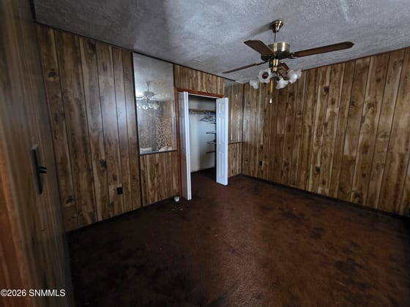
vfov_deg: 89.9
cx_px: 205
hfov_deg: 106.2
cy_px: 154
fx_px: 154
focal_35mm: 13
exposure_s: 1/24
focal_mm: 2.2
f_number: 1.9
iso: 800
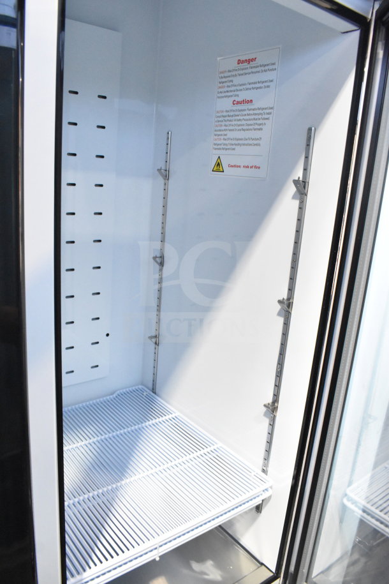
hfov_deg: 47.9
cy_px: 292
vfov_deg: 67.4
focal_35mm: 27
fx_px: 438
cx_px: 194
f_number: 7.1
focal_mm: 18
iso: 6400
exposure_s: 1/200
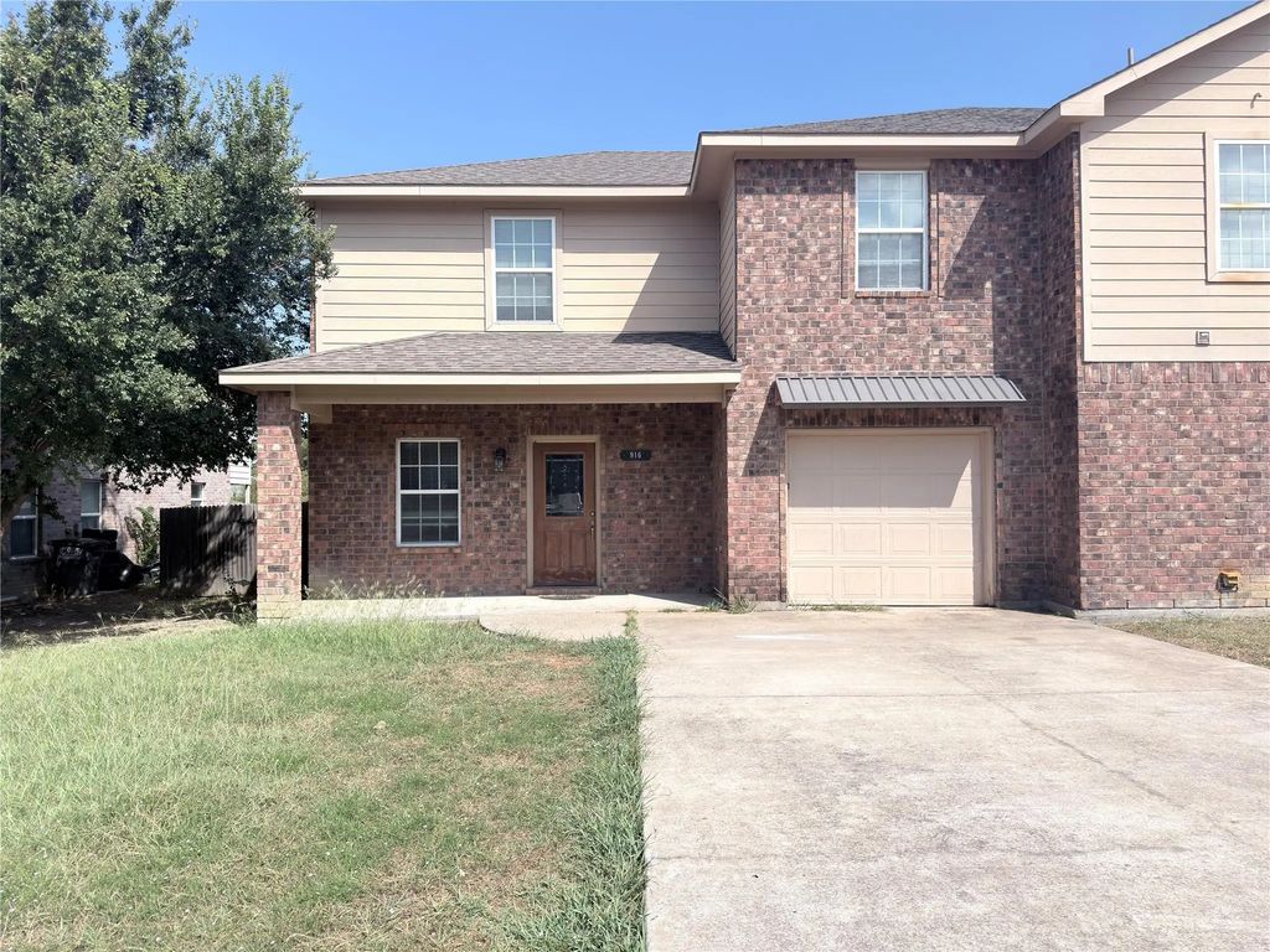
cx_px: 635
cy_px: 476
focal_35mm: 24
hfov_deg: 71.6
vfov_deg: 56.8
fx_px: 881
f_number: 1.78
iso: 64
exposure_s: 1/2915
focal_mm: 6.76
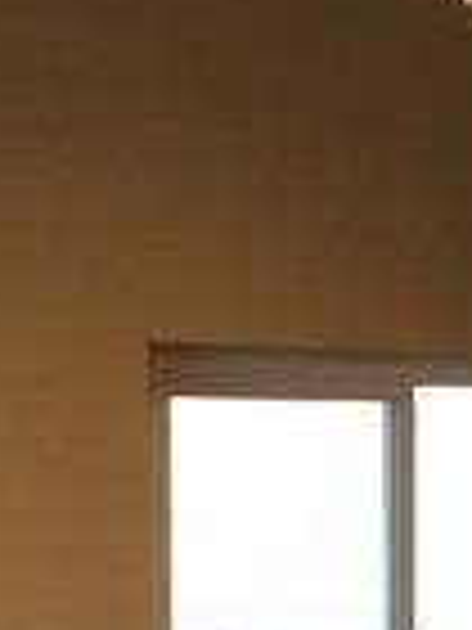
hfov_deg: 9.8
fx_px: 2745
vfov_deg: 12.6
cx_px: 324
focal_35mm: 151
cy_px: 832
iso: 80
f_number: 2.4
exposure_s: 1/60
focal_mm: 4.12
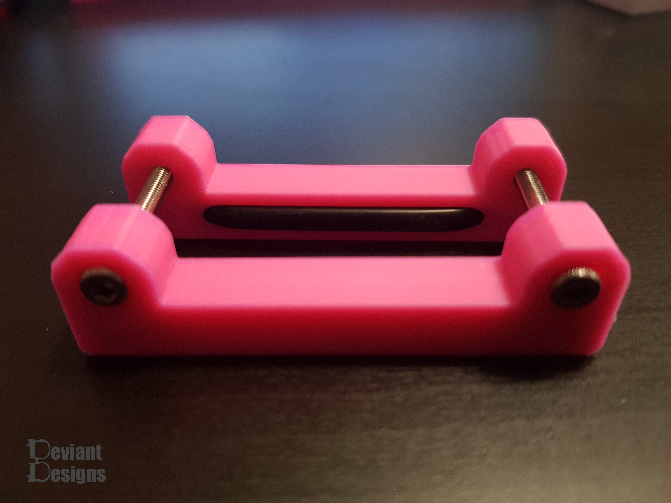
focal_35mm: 26
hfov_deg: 67.3
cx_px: 336
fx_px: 504
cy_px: 252
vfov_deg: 53.1
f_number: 1.7
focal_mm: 4.2
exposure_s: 1/11
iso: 200
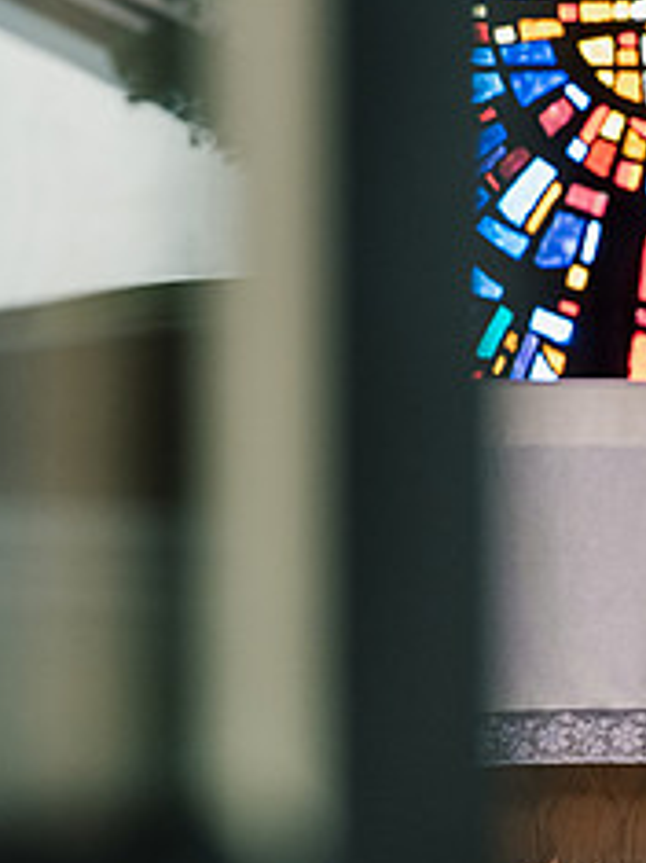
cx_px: 547
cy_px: 248
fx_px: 8293
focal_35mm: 333
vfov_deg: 6.0
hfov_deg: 4.5
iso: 2000
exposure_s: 1/200
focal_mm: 140
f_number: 3.5
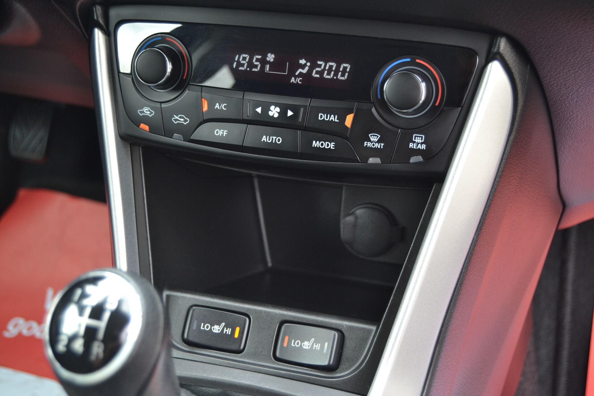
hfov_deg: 35.1
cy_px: 198
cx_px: 297
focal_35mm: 57
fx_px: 940
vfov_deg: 23.8
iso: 400
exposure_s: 1/60
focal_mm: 38
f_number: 4.8
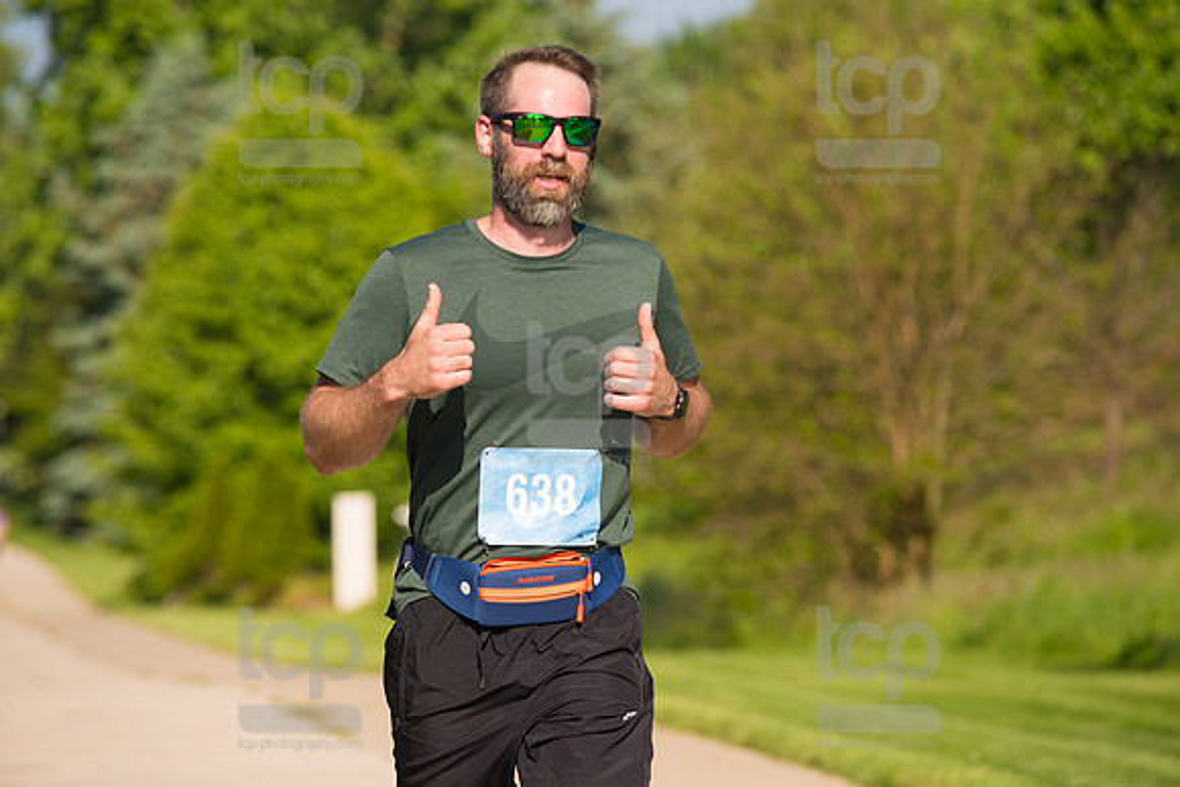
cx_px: 590
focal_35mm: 200
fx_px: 6557
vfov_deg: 6.9
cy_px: 394
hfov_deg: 10.3
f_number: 5.6
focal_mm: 200
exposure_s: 1/2000
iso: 400
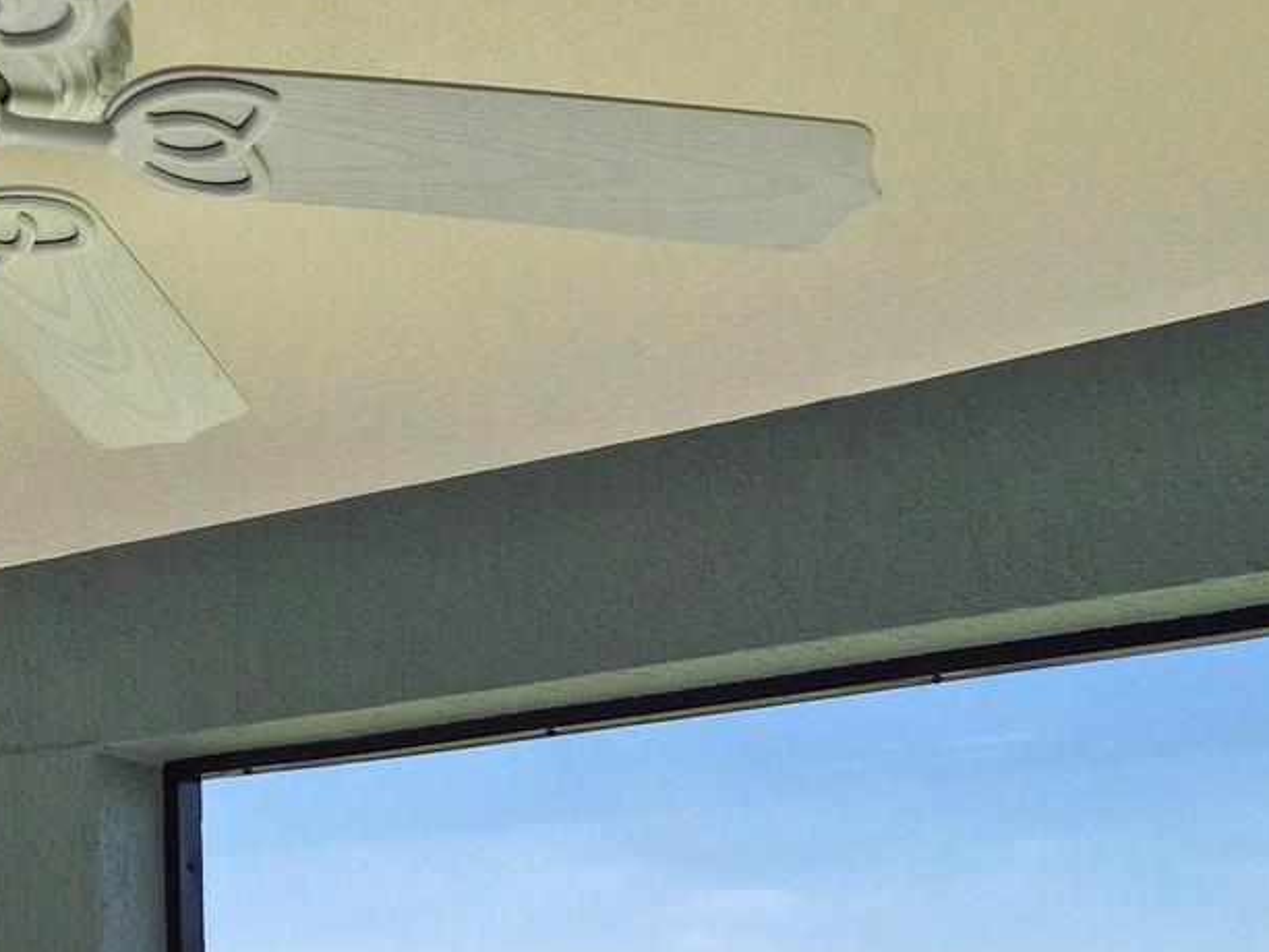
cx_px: 667
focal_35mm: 60
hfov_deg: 32.2
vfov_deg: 22.1
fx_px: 2200
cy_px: 1221
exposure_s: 1/4976
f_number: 1.8
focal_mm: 5.4
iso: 80
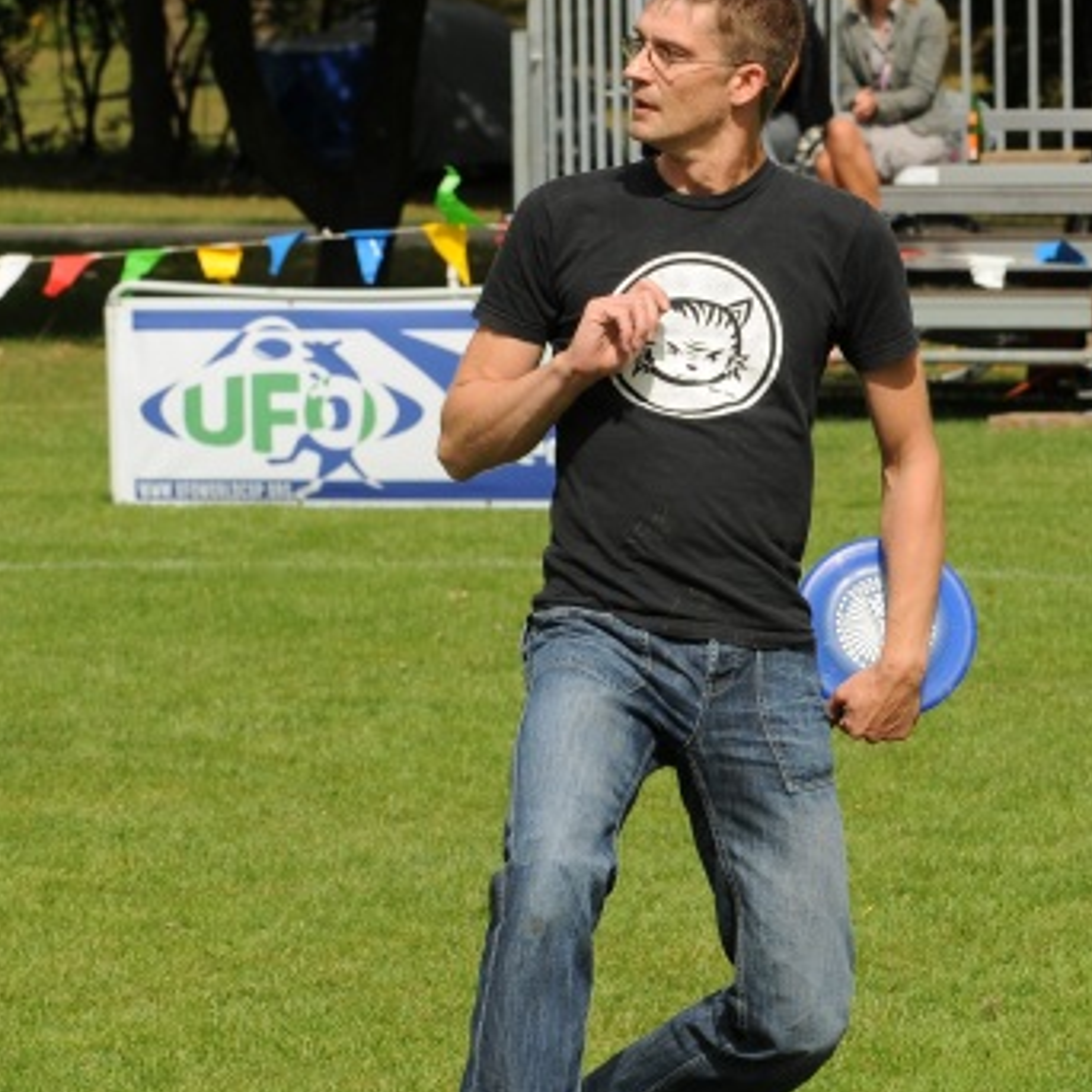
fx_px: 10422
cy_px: 311
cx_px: 594
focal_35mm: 292
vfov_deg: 6.0
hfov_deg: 6.0
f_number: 7.1
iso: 200
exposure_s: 1/640
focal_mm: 98
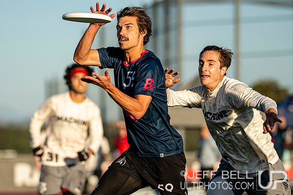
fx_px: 2206
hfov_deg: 7.6
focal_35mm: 271
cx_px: 132
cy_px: 135
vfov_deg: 5.1
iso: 100
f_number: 3.2
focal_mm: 175
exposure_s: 1/1250
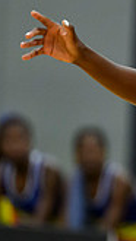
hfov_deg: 1.2
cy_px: 68
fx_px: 6561
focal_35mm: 1025
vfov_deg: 2.1
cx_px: 297
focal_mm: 200
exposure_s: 1/1000
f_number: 2.8
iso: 4000
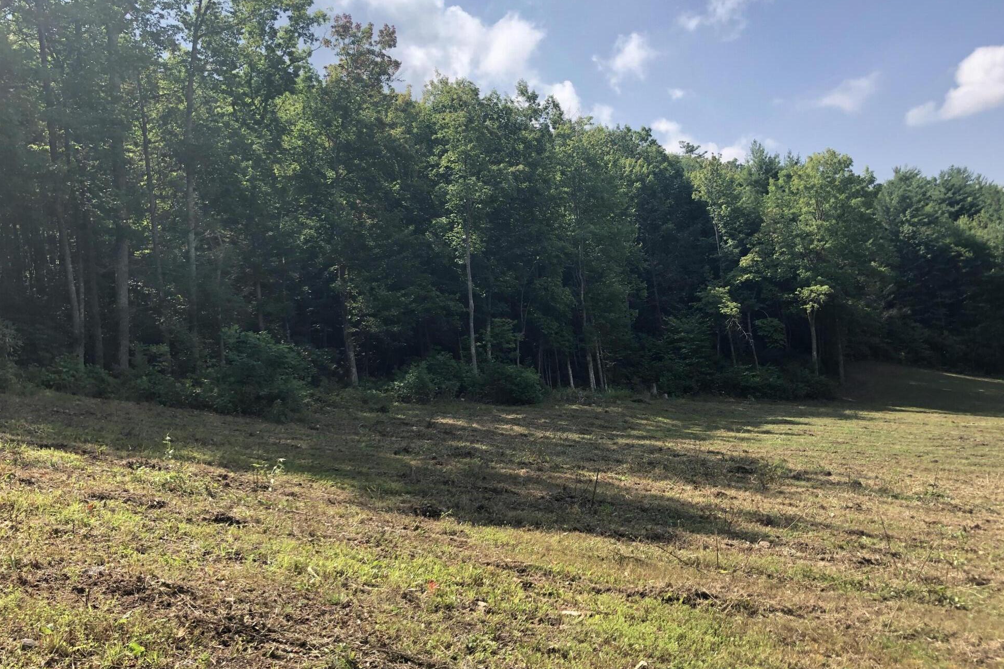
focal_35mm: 30
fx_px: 837
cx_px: 514
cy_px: 325
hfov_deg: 61.9
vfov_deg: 43.6
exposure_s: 1/1263
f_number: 1.8
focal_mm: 3.99
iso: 20
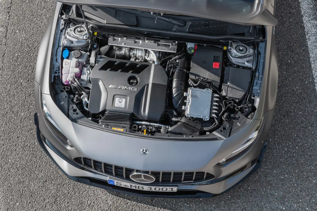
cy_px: 106
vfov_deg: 19.5
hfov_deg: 28.8
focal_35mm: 70
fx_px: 616
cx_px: 158
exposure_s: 1/200
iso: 200
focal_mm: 70
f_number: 11
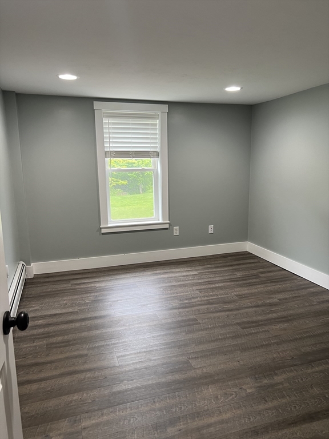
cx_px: 164
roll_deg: +0.4
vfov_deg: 67.3
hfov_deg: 53.1
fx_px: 329
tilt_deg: -9.1
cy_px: 220
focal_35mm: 26
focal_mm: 5.7
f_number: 1.5
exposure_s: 1/60
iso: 100
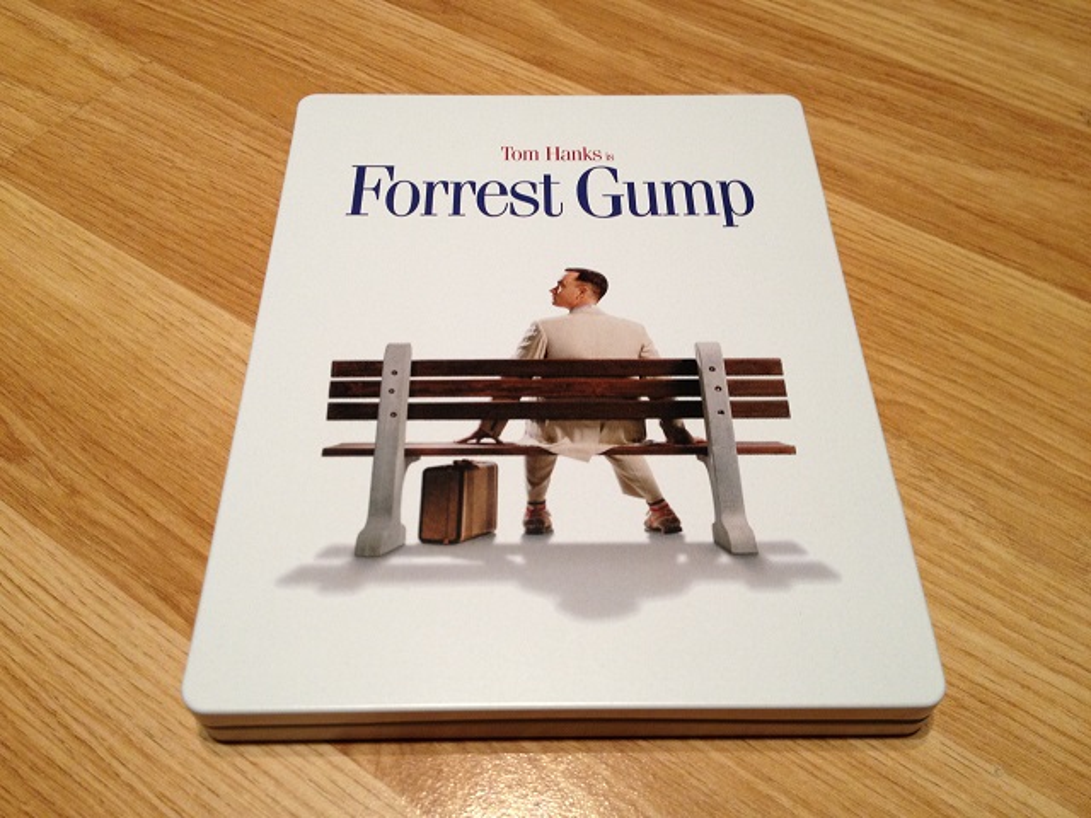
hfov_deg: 52.6
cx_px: 546
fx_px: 1103
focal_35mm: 35
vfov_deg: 40.7
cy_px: 409
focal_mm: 4.28
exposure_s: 1/20
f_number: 2.4
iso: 125
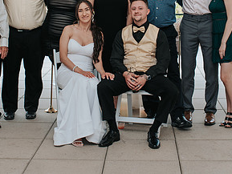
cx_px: 114
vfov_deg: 17.0
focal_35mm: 86
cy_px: 24
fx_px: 577
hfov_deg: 22.7
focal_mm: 35
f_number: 2.8
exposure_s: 1/160
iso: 160
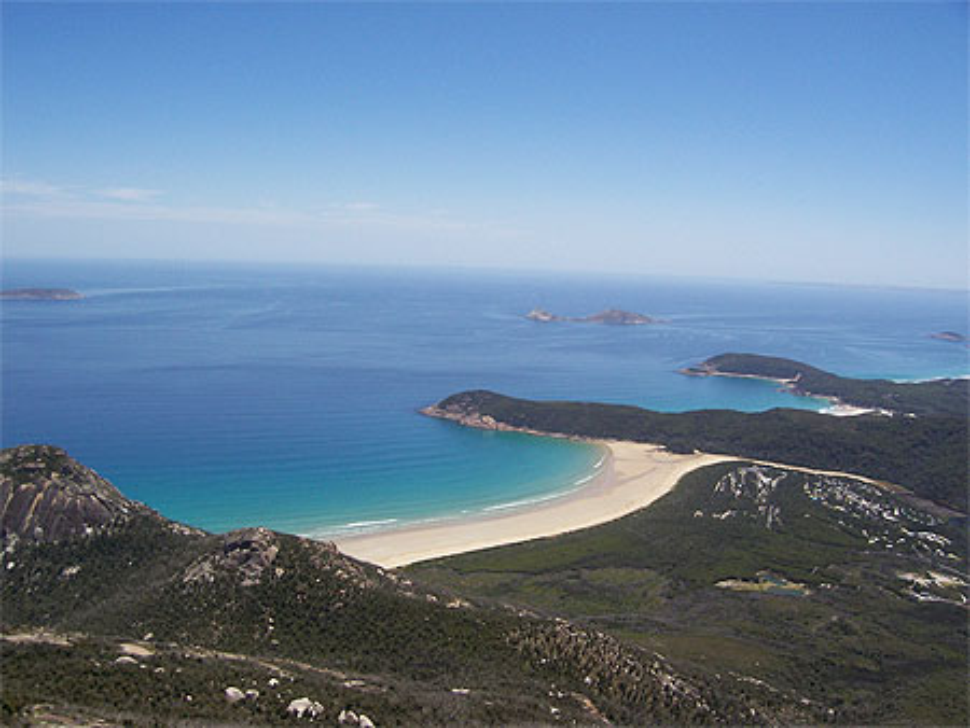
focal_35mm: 34
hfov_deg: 53.9
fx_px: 953
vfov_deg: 41.8
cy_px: 364
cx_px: 485
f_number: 5.1
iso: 80
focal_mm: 5.6
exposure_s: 1/643
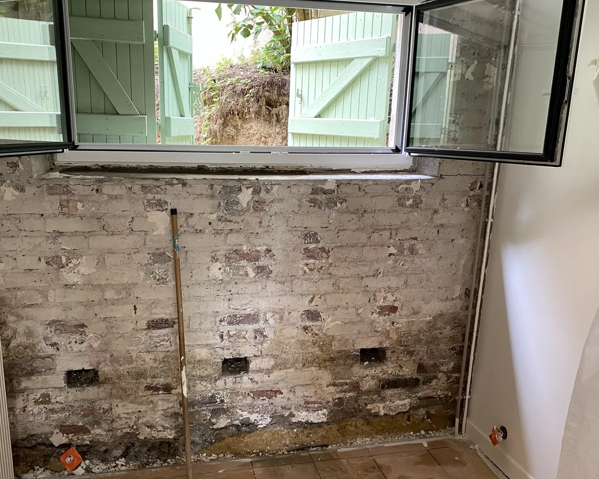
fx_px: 550
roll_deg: -1.1
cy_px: 264
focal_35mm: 31
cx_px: 273
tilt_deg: -14.8
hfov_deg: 57.1
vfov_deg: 47.0
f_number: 1.8
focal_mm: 4.25
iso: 160
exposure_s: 1/60
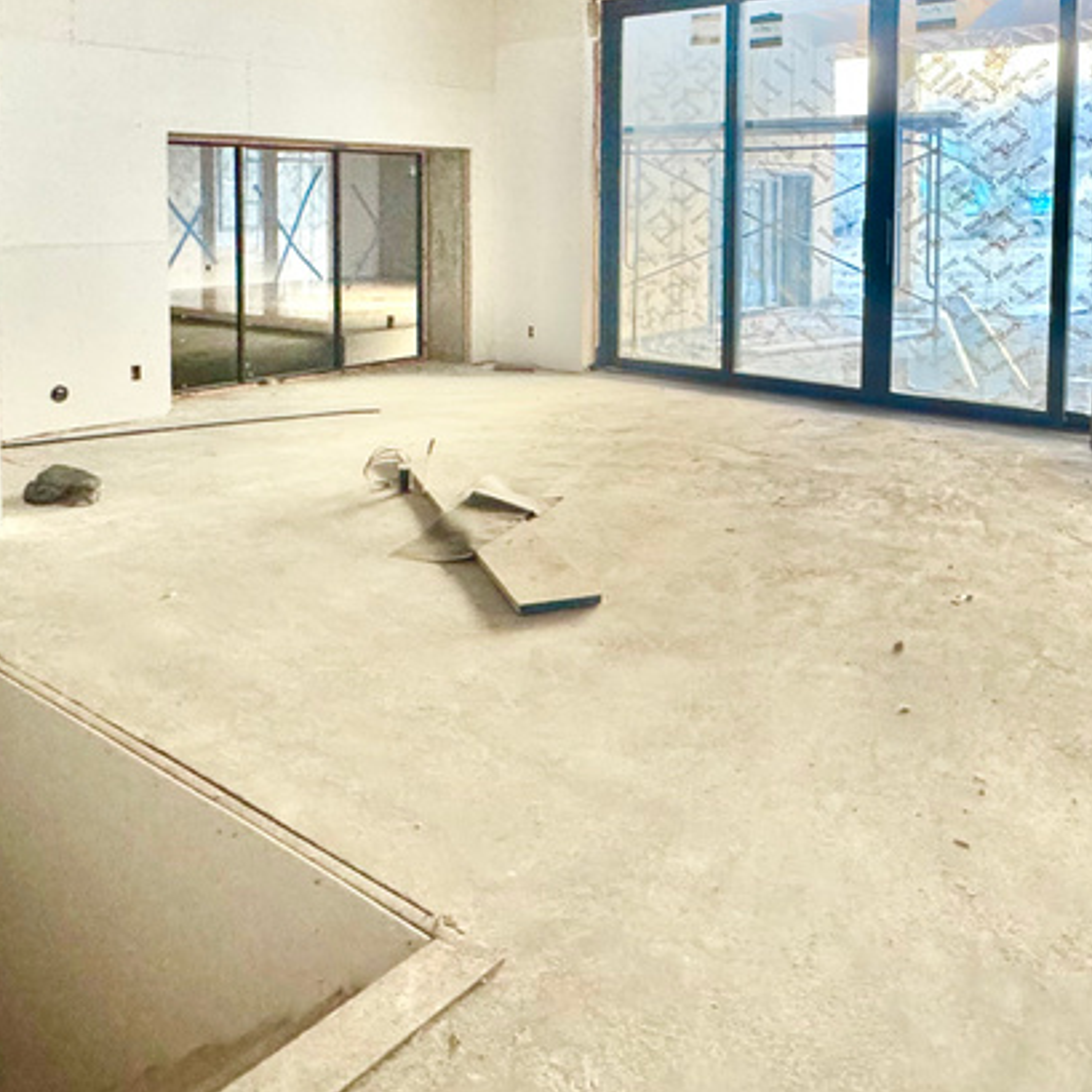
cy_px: 264
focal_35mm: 31
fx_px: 1106
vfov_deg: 50.2
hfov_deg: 52.4
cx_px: 601
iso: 500
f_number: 2.2
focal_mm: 2.22
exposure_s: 1/60
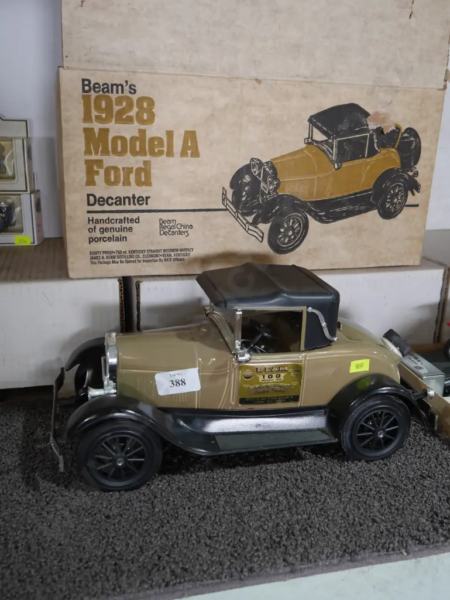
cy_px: 300
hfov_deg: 41.8
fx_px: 589
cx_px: 225
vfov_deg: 53.9
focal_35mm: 34
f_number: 4
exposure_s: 1/60
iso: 640
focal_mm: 17
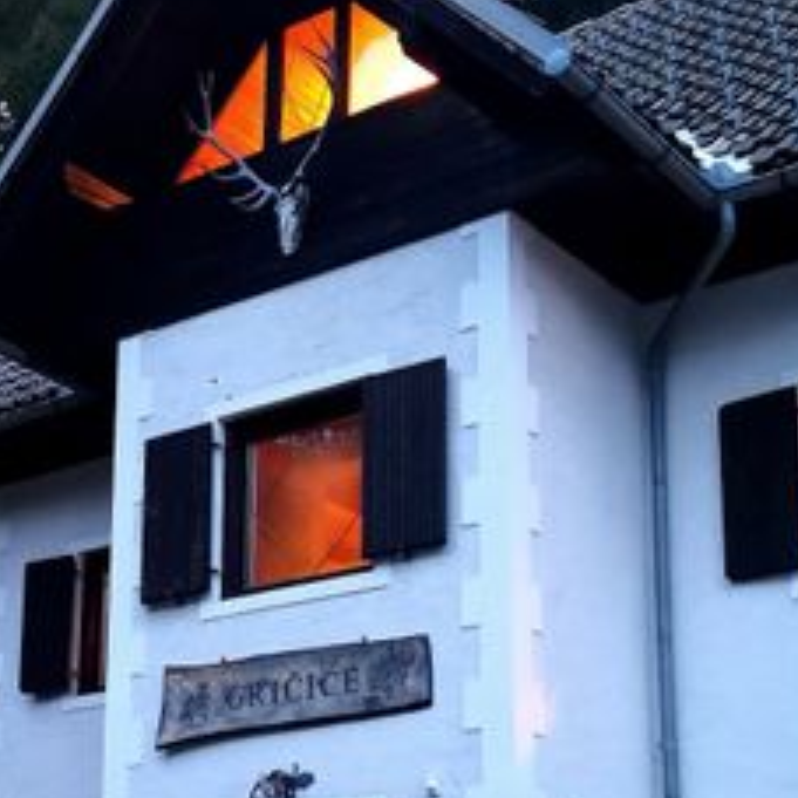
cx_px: 204
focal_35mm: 63
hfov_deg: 27.0
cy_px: 657
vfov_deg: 26.7
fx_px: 1643
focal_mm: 3.95
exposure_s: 1/16.7
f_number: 1.6
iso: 1000
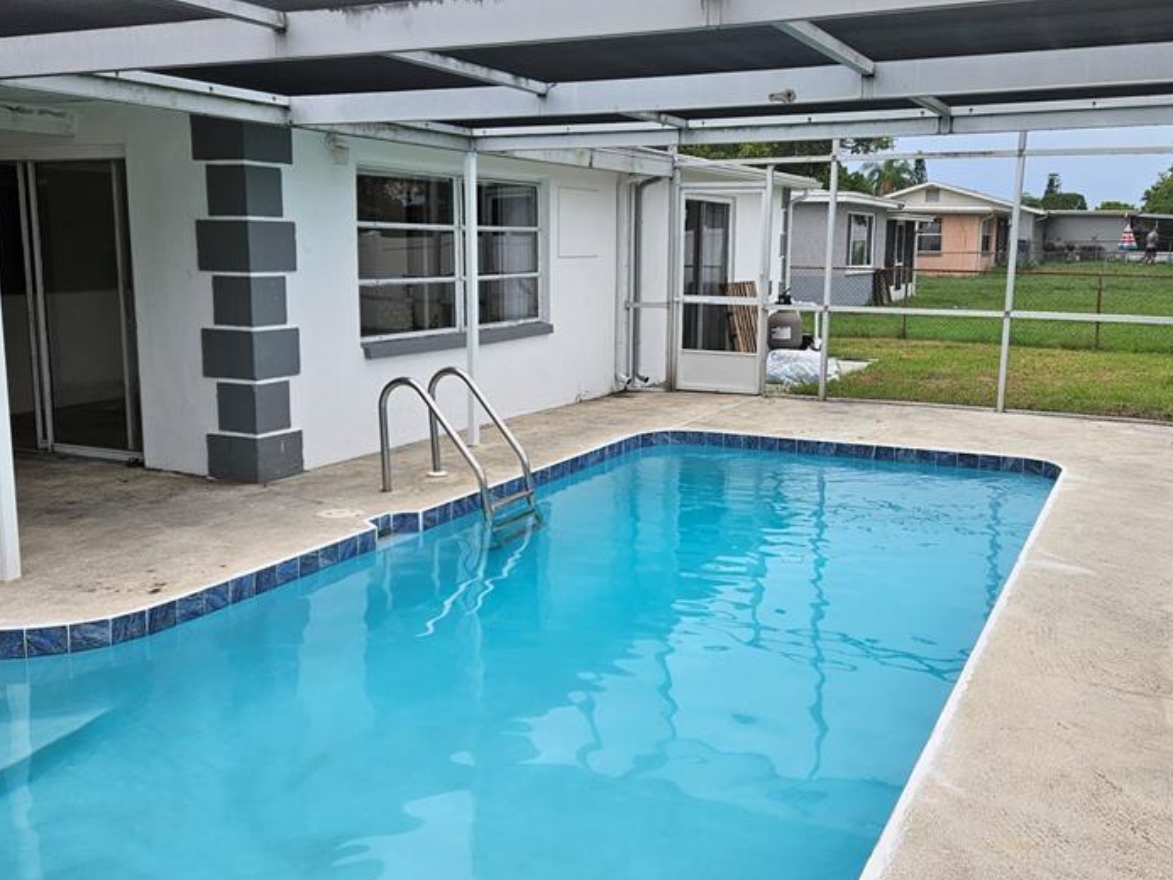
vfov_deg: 41.7
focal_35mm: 34
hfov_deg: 53.9
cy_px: 389
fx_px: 1152
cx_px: 630
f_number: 1.8
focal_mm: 5.4
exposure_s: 1/1232
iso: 25
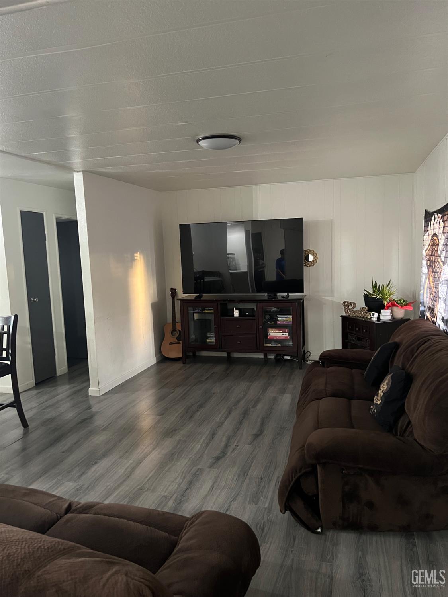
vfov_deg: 67.3
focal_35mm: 26
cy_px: 298
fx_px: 449
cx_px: 224
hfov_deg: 53.1
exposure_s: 1/30
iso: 500
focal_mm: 5.7
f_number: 1.5
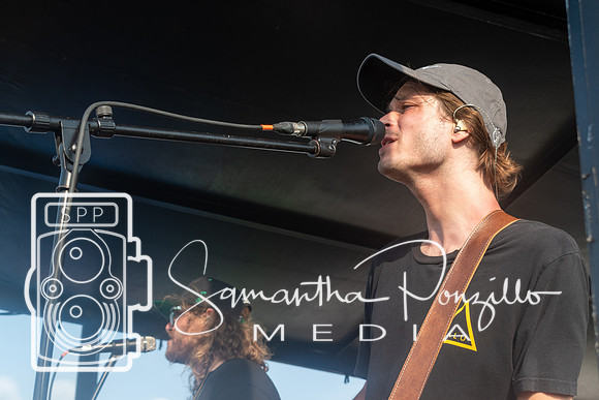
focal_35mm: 68
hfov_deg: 29.9
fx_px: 1123
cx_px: 300
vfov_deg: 20.2
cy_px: 200
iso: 220
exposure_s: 1/250
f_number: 8
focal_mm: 45
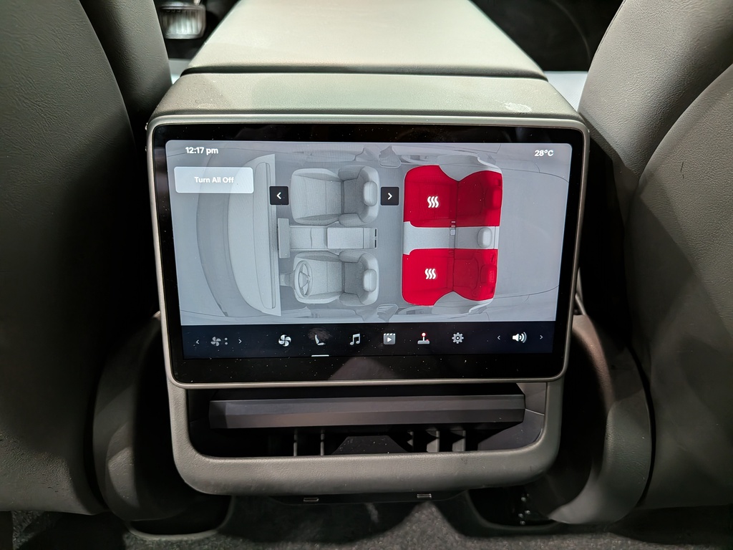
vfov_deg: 56.8
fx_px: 508
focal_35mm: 24
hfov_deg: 71.6
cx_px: 366
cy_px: 275
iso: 535
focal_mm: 4.53
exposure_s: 1/17.1
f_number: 1.7
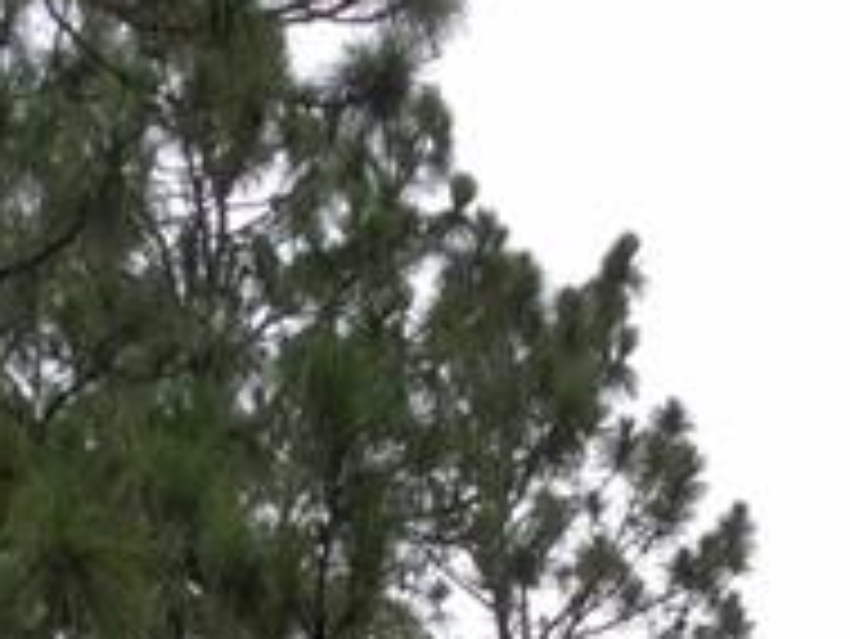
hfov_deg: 11.5
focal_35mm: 168
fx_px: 4128
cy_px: 1674
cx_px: -166
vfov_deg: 8.0
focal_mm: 3.3
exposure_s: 1/214
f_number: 2.4
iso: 25
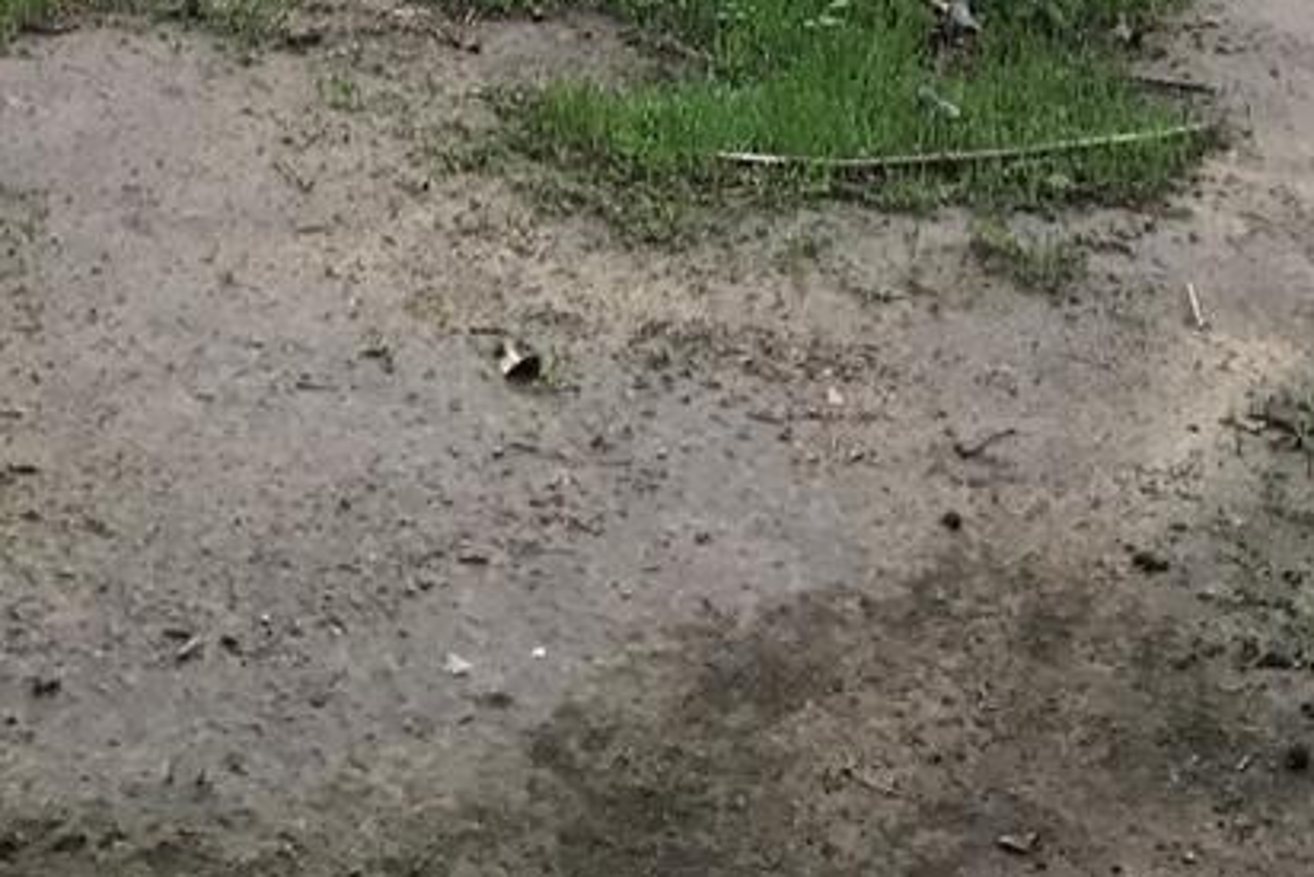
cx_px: 191
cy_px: -679
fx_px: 3870
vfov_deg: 12.0
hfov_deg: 19.0
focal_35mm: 106
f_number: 1.8
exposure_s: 1/435
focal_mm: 3.99
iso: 20
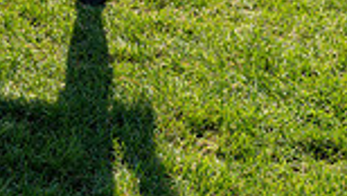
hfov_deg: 20.8
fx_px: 930
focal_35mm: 101
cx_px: 61
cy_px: -293
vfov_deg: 10.2
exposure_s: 1/200
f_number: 9
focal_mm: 33
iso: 100
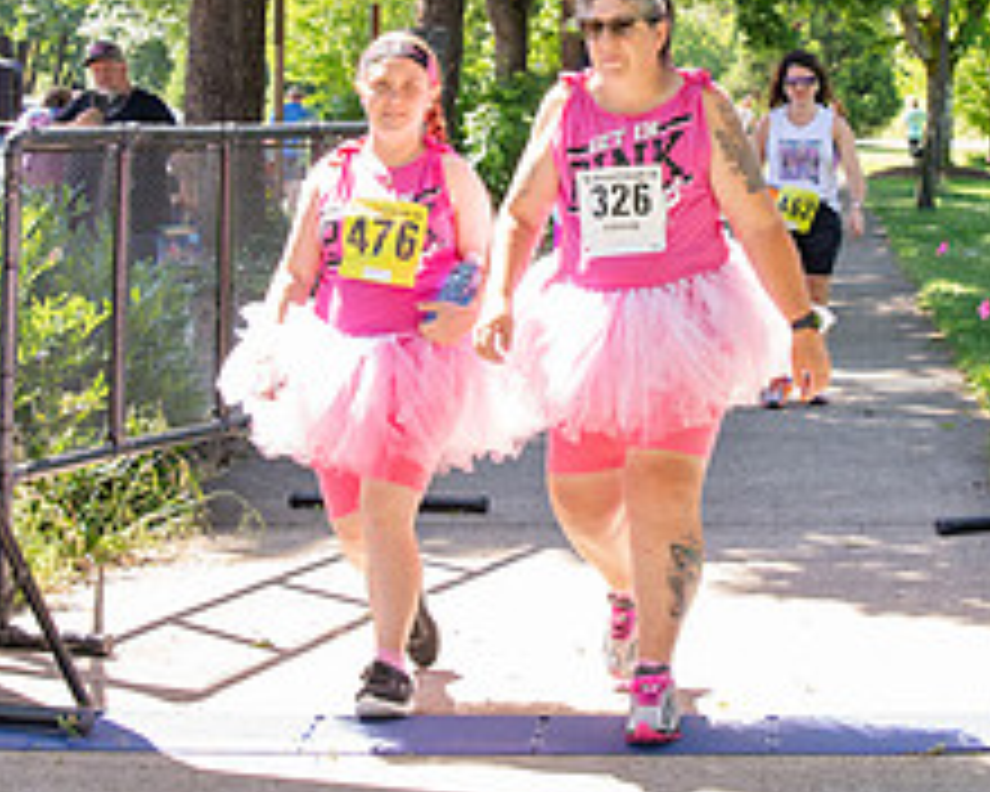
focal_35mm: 89
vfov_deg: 17.1
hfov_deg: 21.5
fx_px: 2608
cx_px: 612
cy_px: 112
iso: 500
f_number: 4
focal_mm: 24
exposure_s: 1/400
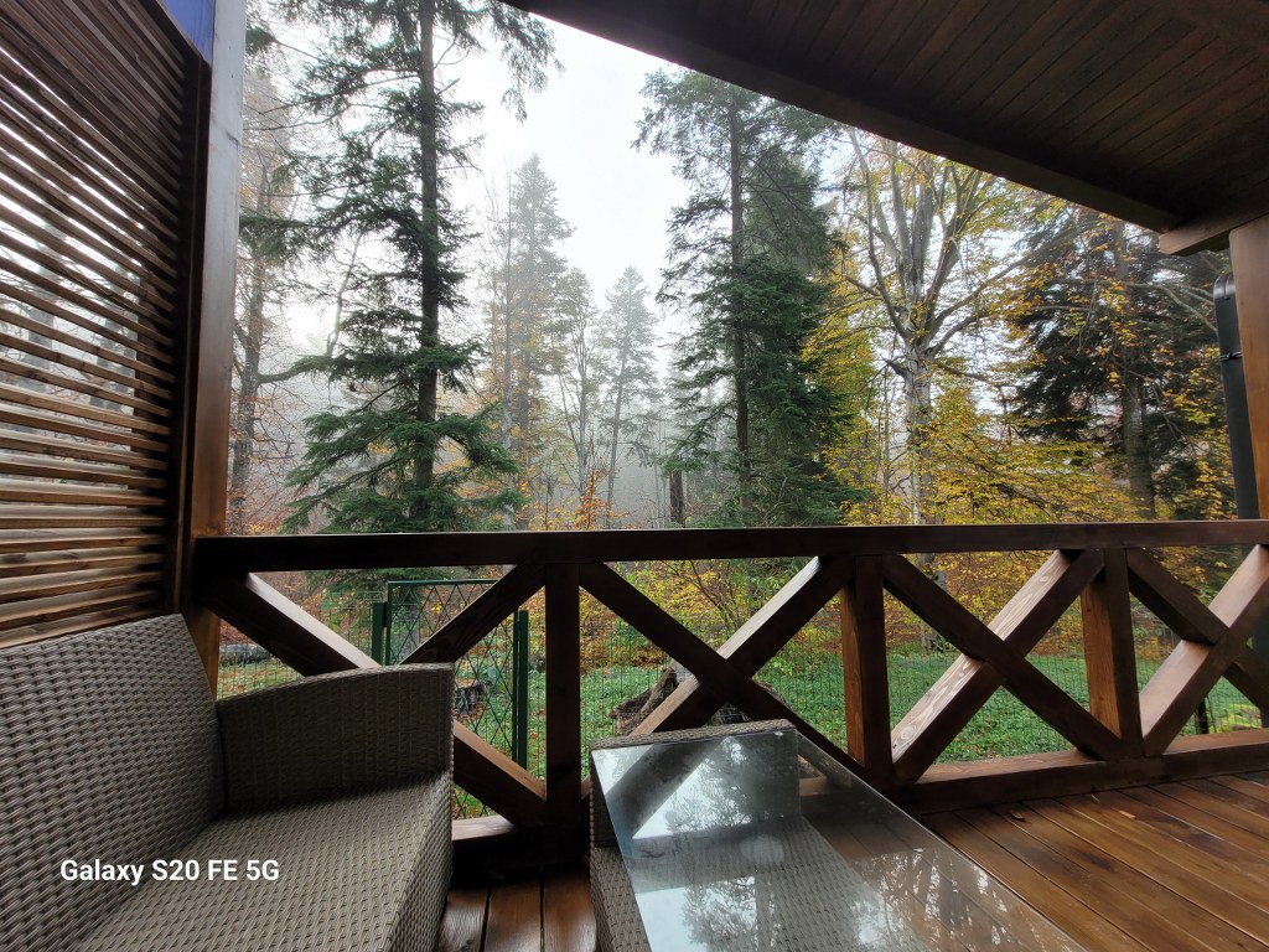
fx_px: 477
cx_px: 634
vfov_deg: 89.9
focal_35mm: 13
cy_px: 476
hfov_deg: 106.2
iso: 40
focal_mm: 1.74
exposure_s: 1/138
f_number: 2.2
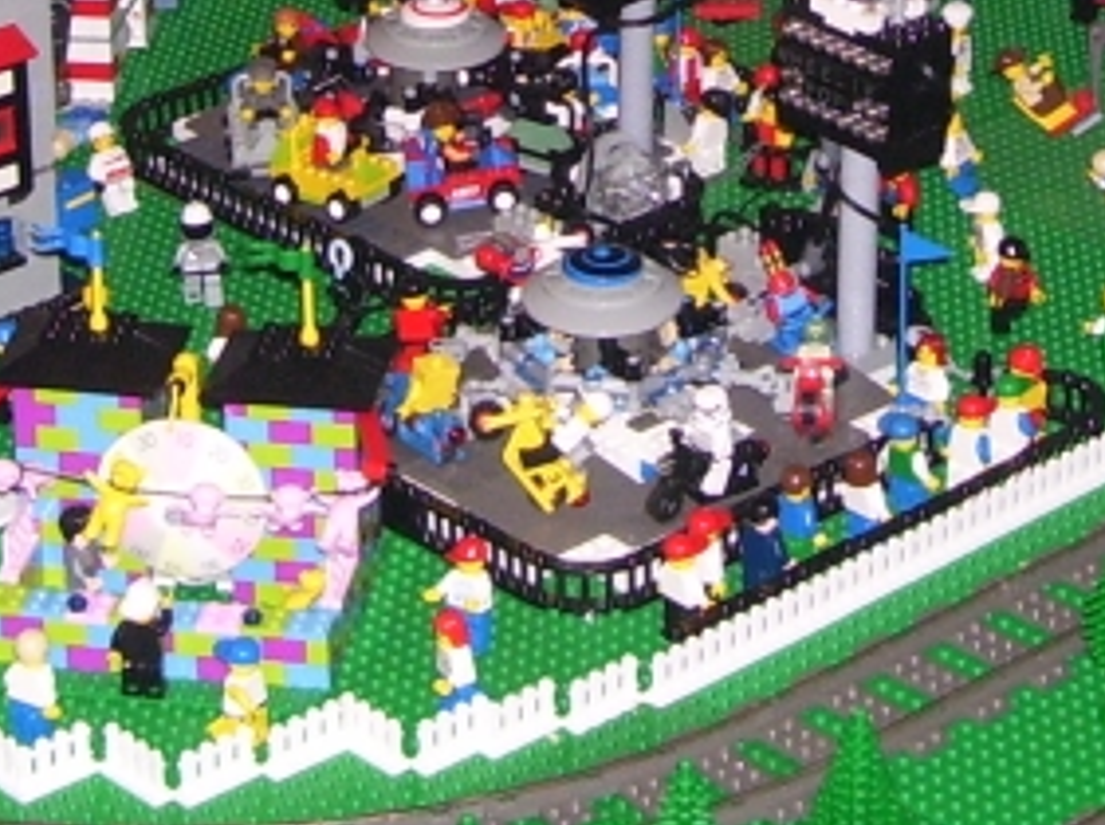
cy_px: -342
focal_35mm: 135
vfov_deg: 10.6
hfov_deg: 14.6
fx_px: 4304
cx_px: 598
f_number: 2.7
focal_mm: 6
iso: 125
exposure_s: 1/60
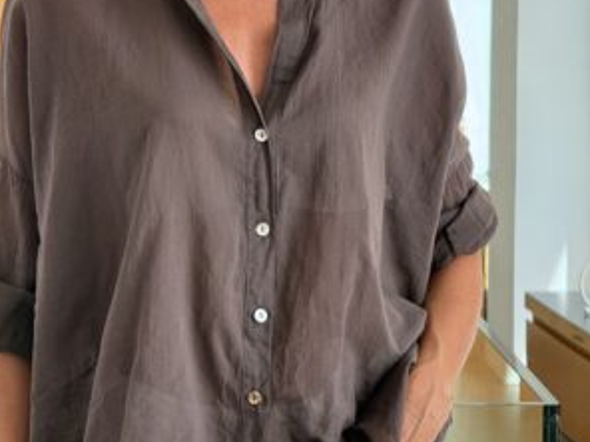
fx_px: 2761
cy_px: 305
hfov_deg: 12.2
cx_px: 293
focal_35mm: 162
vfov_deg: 9.2
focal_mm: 15.66
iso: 125
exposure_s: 1/100
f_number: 2.8
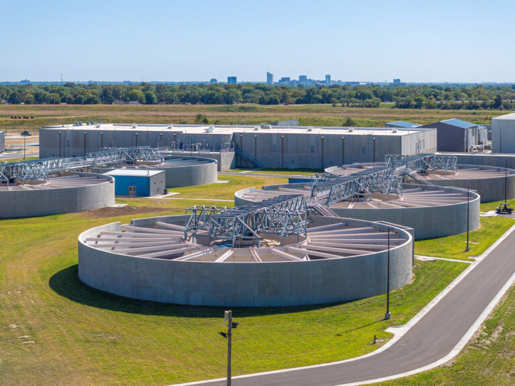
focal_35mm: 70
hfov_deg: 27.8
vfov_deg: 21.0
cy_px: 193
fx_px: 1041
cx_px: 258
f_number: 2.8
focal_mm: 19.35
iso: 100
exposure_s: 1/240
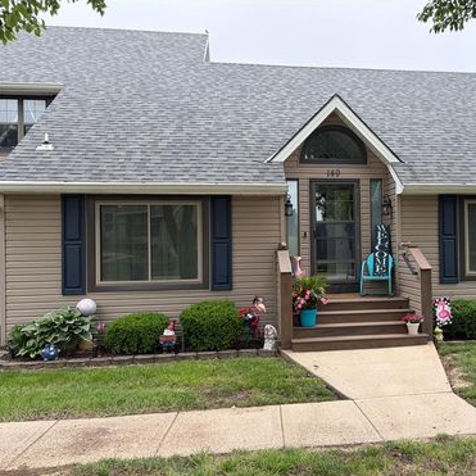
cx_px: 314
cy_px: 237
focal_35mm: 31
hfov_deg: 51.6
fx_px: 482
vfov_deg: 52.5
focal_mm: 5.96
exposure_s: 1/596
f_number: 1.6
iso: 64
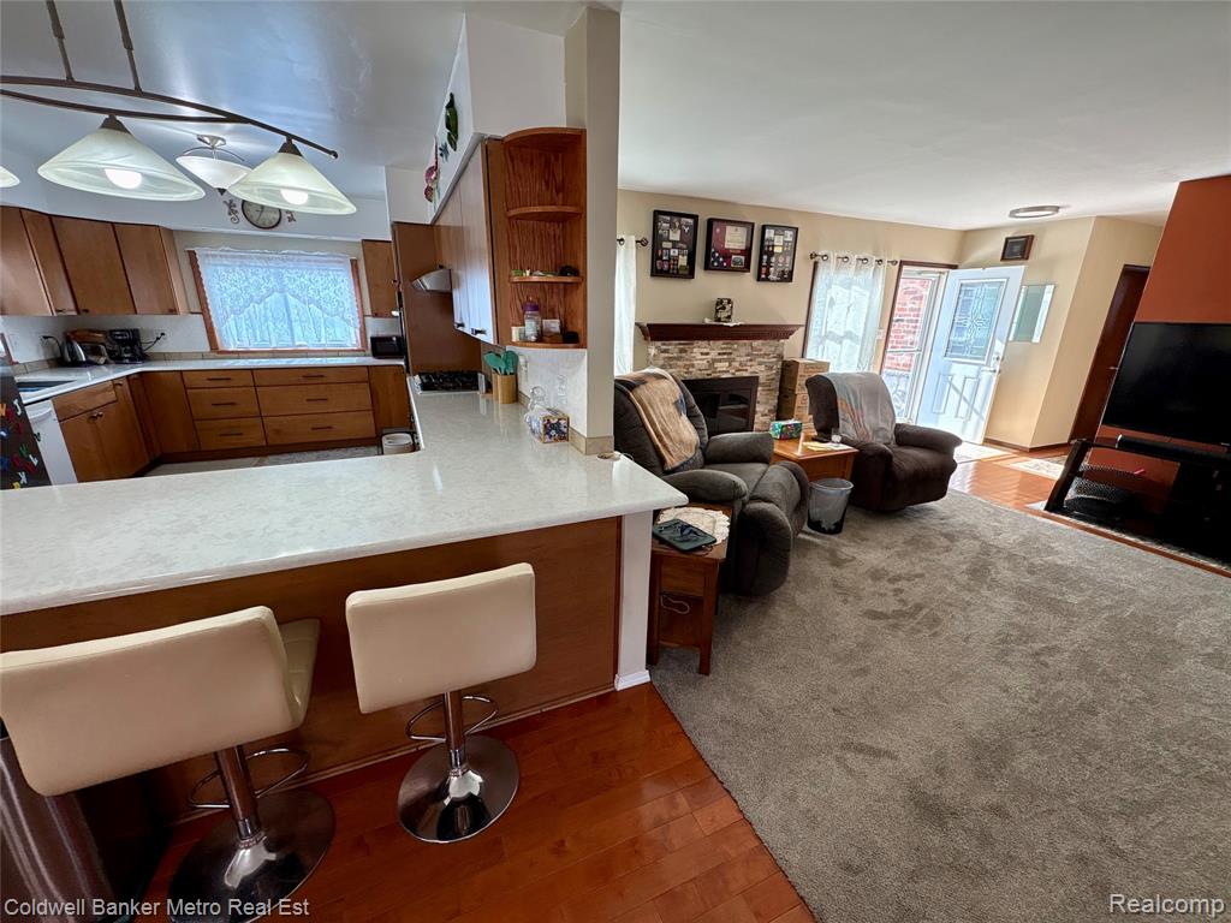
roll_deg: -0.6
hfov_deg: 102.1
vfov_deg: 85.7
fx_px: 498
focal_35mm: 14
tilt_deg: -16.9
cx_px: 616
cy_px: 462
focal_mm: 2.22
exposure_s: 1/108
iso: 125
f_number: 2.2
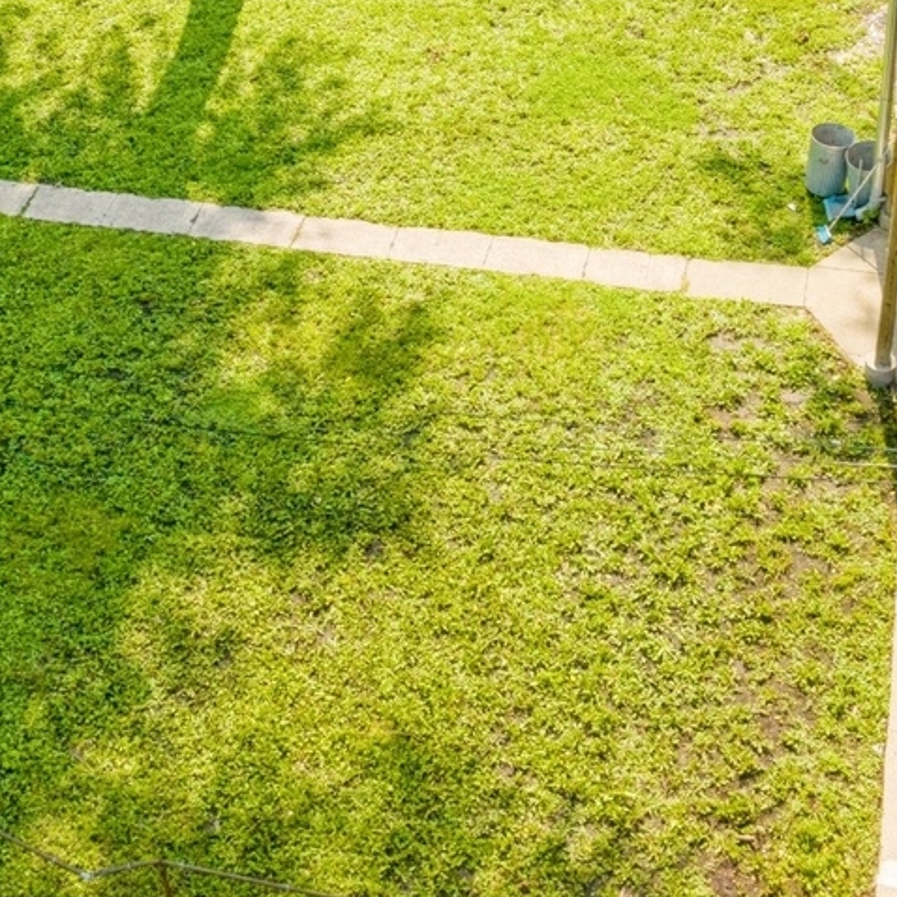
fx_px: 1876
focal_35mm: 64
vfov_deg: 25.9
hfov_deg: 26.9
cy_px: 66
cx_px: 406
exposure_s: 1/120
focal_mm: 12.29
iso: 100
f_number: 10
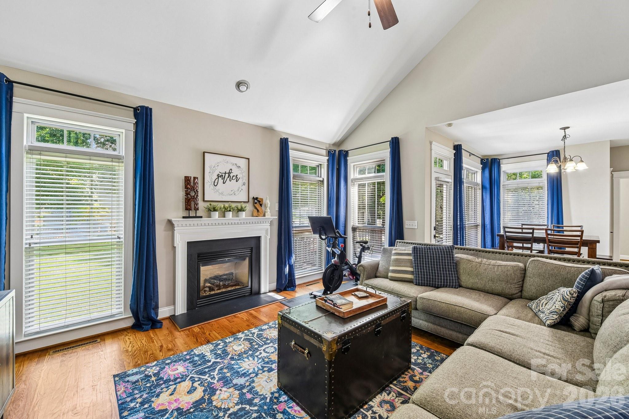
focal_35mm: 14
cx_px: 314
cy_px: 210
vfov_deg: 81.2
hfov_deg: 104.3
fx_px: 245
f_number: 11
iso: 200
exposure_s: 1/4
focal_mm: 14
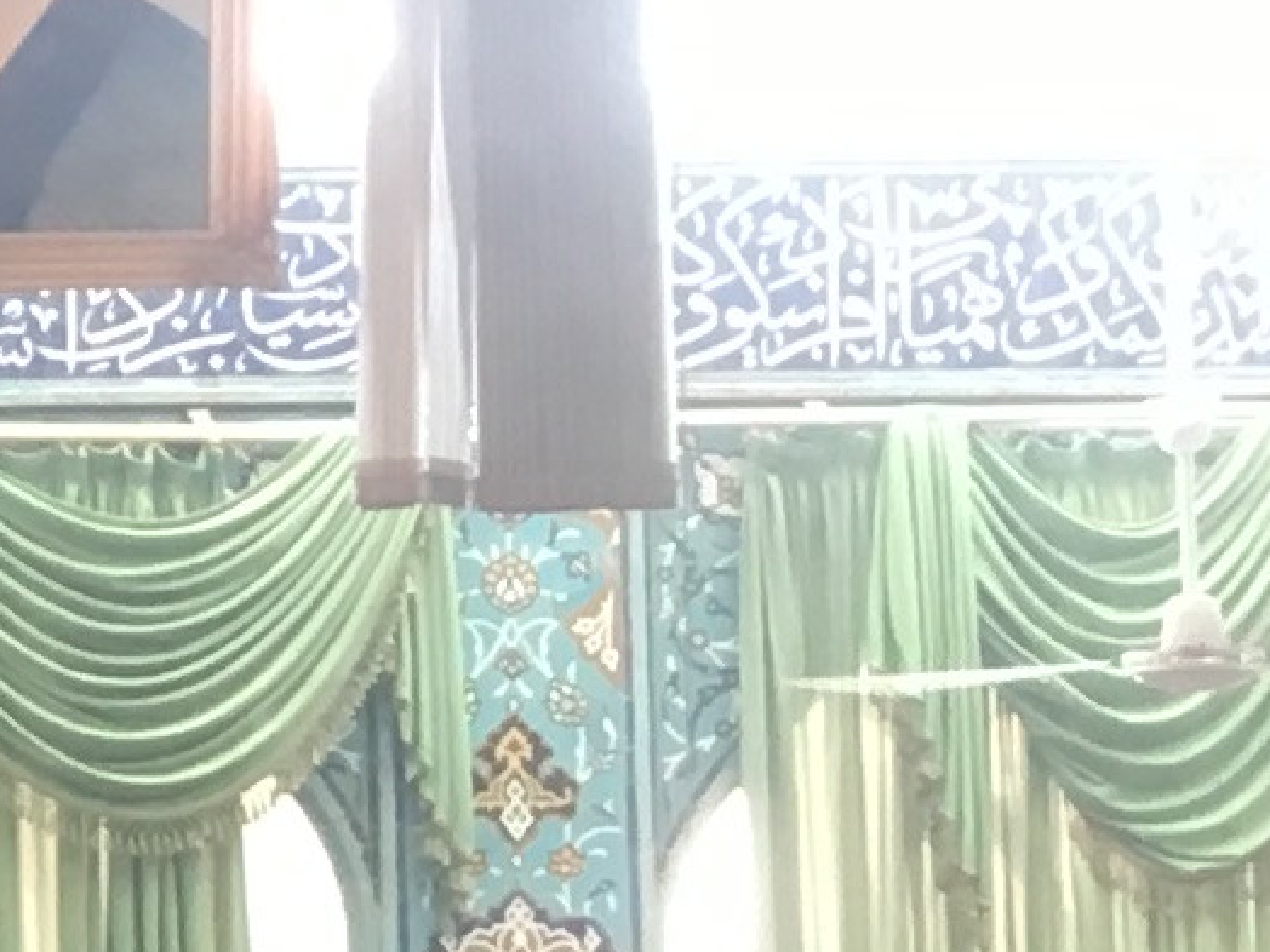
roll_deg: +0.8
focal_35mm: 223
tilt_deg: +2.6
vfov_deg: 6.6
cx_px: -2933
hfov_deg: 7.5
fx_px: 8181
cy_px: 1042
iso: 100
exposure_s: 1/33
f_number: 2.2
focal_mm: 4.15
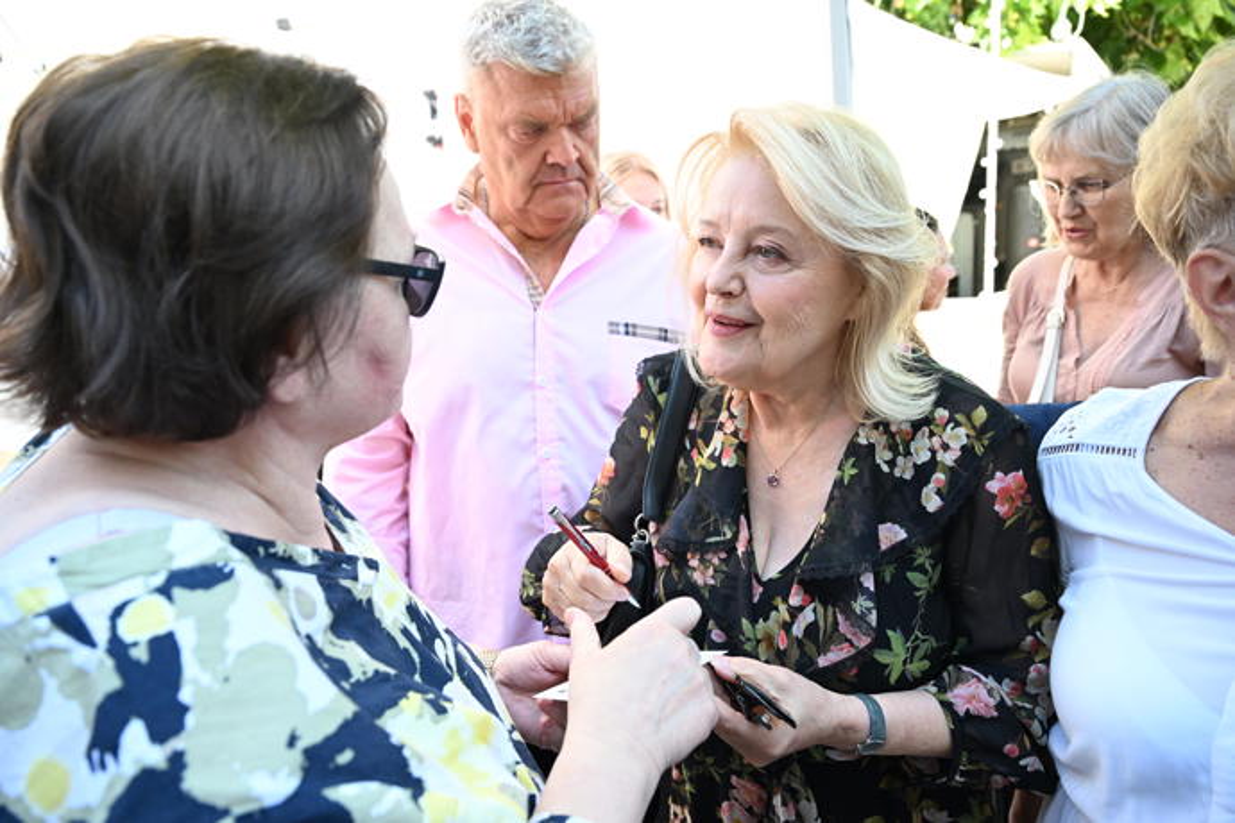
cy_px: 412
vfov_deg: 53.1
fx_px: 823
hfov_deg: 73.7
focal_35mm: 24
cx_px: 618
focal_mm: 24
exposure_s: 1/500
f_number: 4.5
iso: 1250
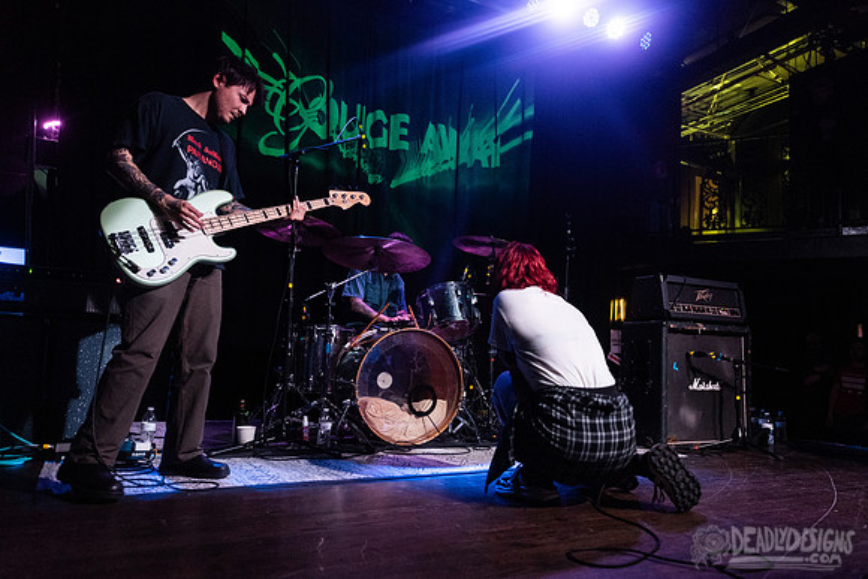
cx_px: 461
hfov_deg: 68.4
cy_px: 313
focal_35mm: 26
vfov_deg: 48.8
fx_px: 638
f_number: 3.2
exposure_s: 1/100
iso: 2500
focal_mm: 24
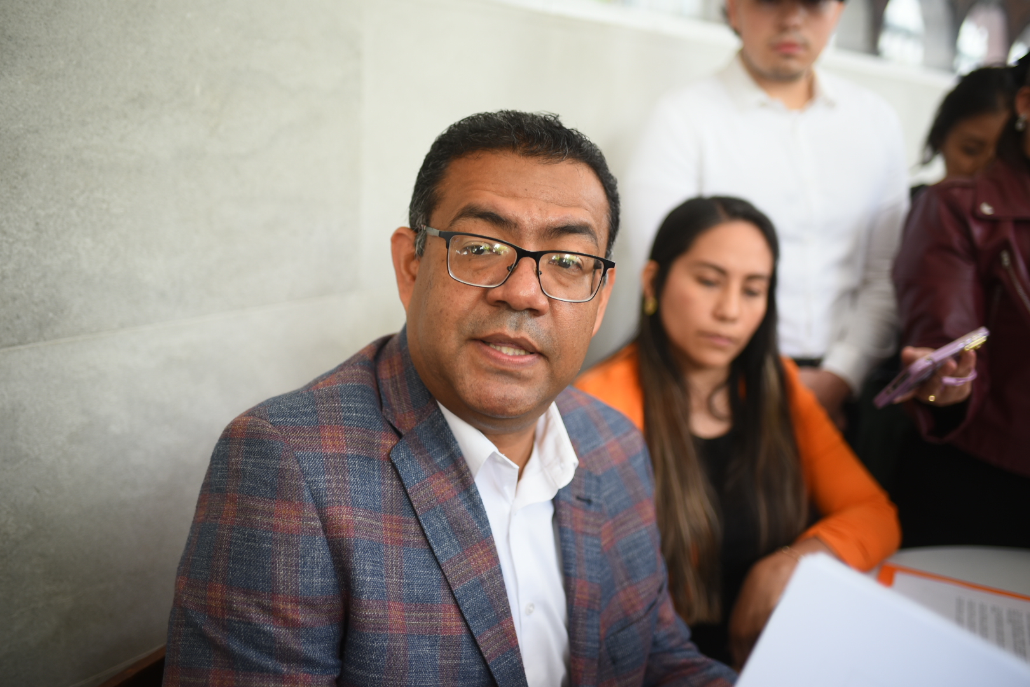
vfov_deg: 37.9
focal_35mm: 35
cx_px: 515
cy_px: 344
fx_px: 1001
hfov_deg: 54.4
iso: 320
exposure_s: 1/200
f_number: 1.8
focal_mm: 35
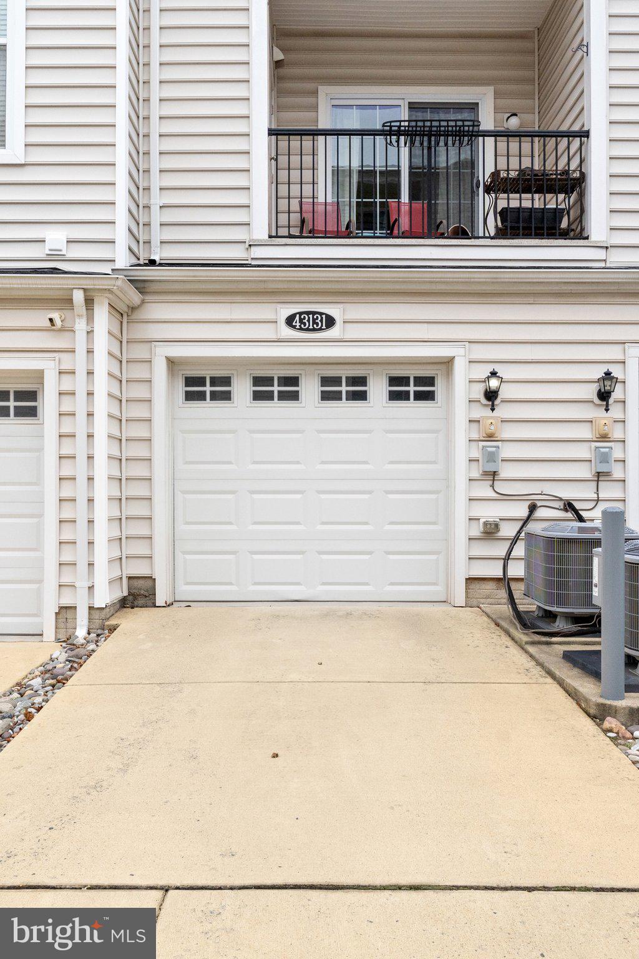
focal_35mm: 30
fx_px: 799
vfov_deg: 61.9
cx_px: 320
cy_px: 480
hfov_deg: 43.6
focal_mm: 20
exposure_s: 1/800
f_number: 8
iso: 640
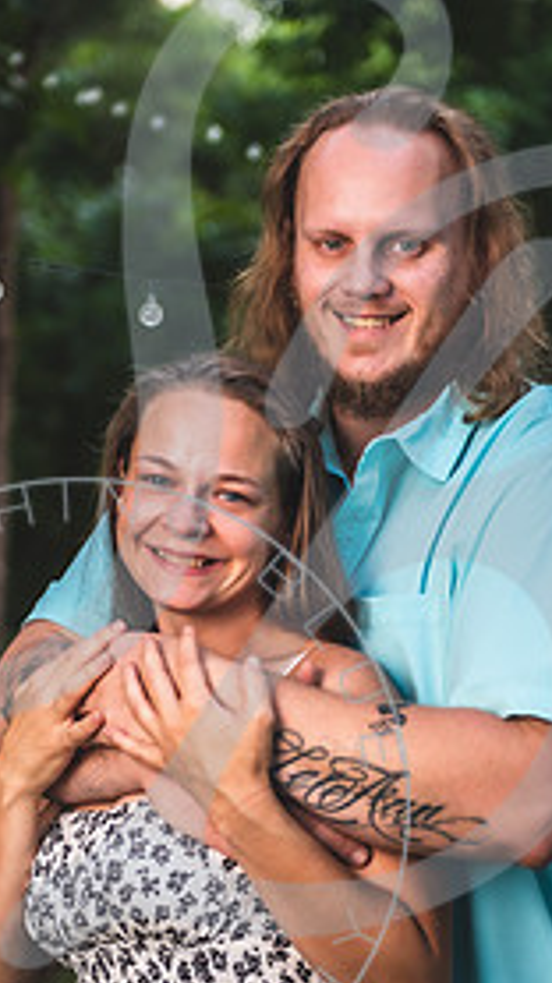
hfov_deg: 10.8
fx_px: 2920
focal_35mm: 112
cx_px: 241
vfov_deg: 19.1
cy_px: 537
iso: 100
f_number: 2.8
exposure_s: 1/320
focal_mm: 66
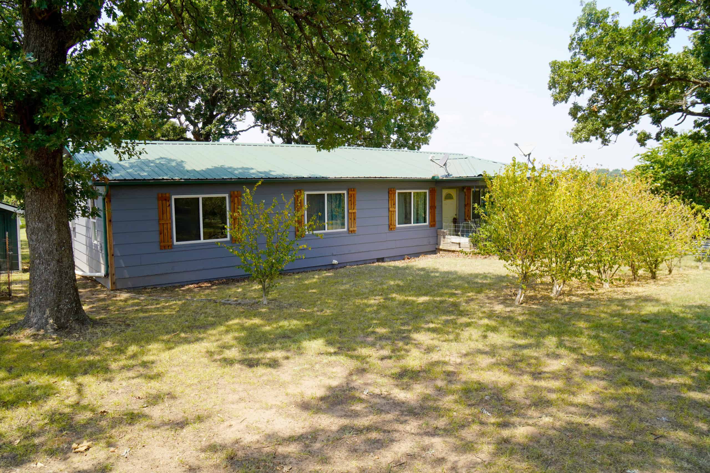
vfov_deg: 50.4
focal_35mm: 26
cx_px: 355
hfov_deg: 70.4
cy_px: 236
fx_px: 503
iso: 100
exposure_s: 1/125
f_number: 8
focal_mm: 17
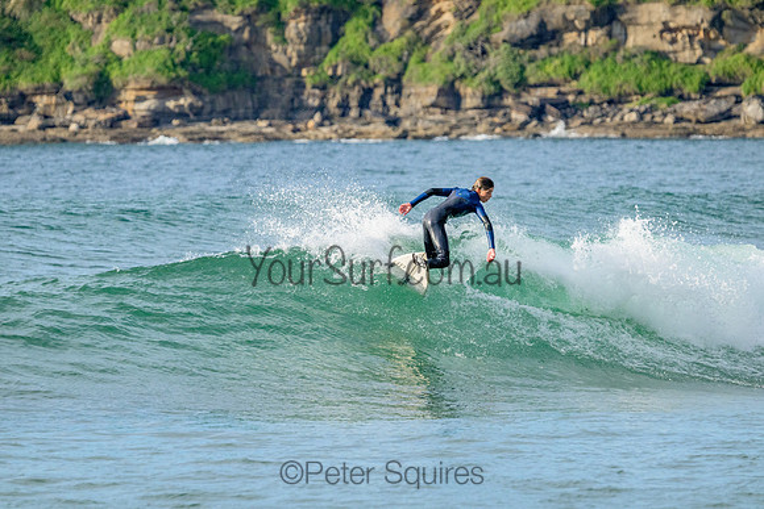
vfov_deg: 2.6
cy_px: 254
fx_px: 11038
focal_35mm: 520
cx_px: 382
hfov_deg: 4.0
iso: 3600
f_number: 11
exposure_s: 1/1250
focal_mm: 520
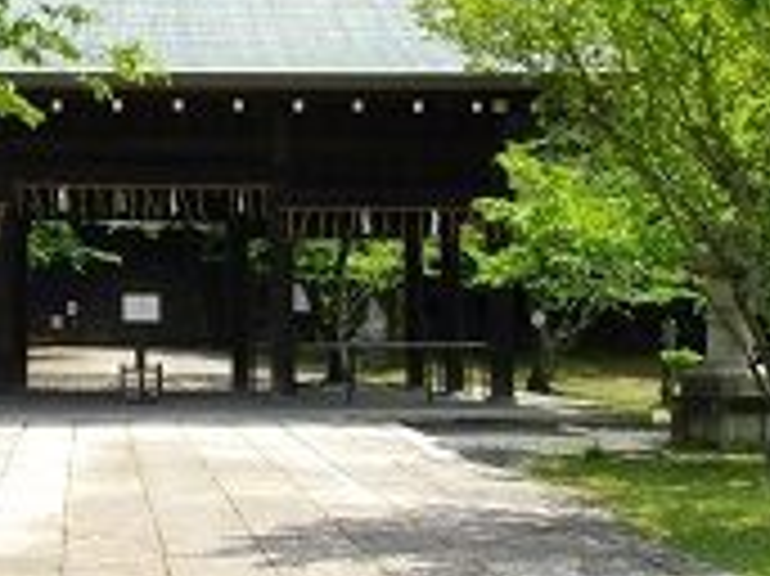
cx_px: 146
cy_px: 90
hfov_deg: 26.2
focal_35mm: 73
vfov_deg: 19.9
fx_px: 1623
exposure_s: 1/250
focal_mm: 5.7
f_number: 5.5
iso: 100
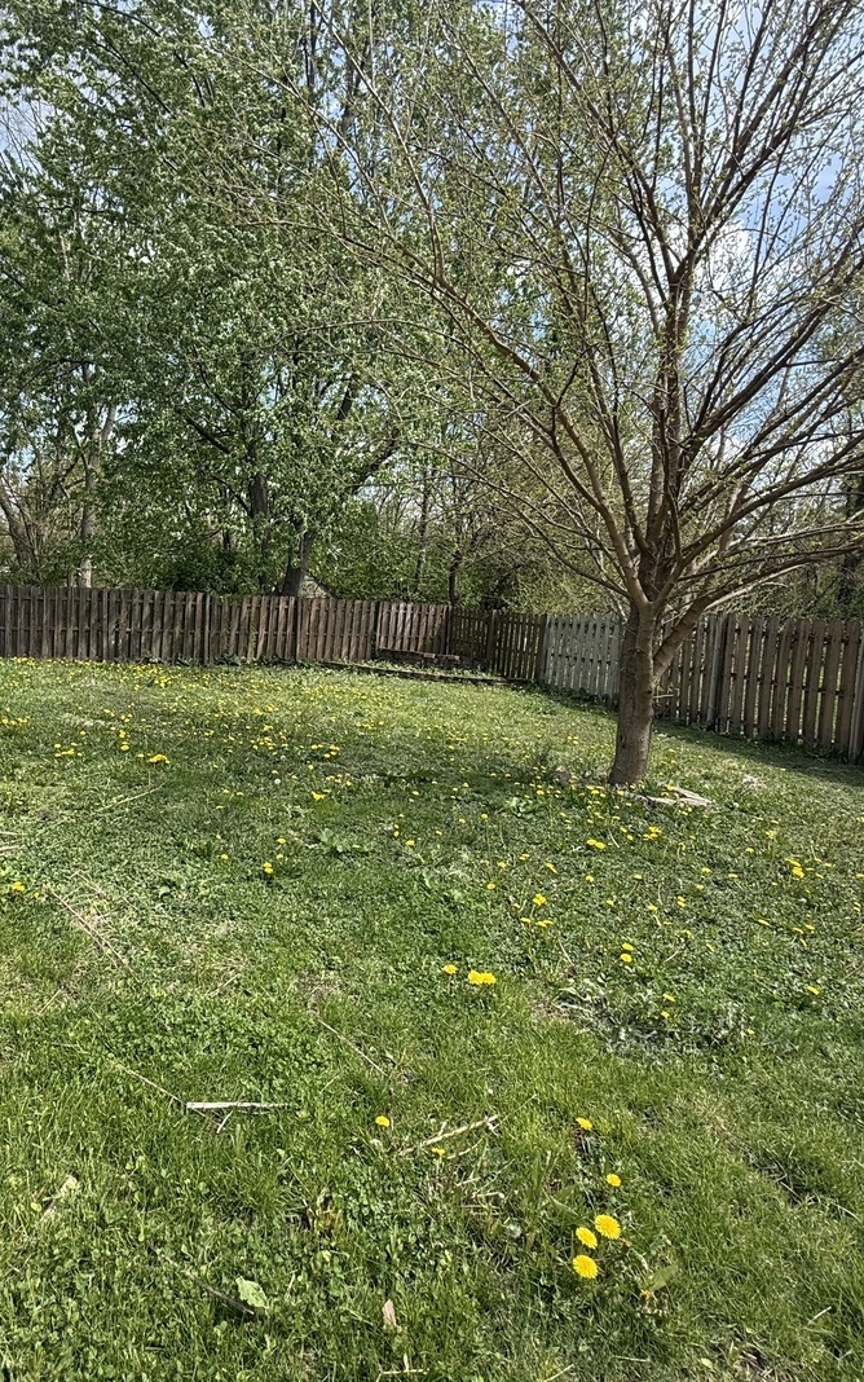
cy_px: 691
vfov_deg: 85.0
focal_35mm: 20
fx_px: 753
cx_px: 273
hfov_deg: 58.0
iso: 50
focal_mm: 2.22
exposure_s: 1/717
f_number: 2.2
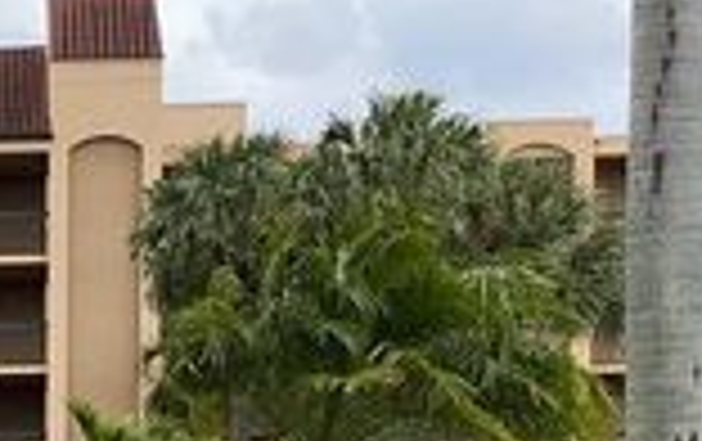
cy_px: 896
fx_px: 4330
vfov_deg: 5.7
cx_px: -626
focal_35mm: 226
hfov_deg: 8.8
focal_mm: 6
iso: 20
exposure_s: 1/799
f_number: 2
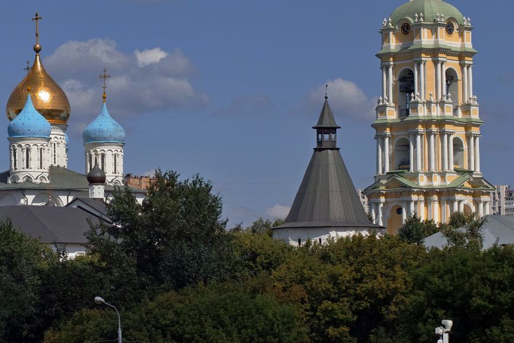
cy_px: 235
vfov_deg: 9.9
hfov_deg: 14.8
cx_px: 125
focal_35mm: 138
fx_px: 1970
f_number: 5.6
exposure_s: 1/1000
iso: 100
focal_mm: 50
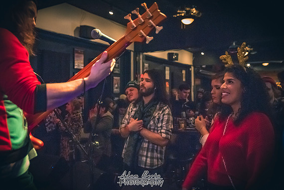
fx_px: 442
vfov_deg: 24.2
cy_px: 94
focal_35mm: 56
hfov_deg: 35.6
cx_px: 141
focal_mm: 55
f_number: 2.8
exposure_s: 1/125
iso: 12800
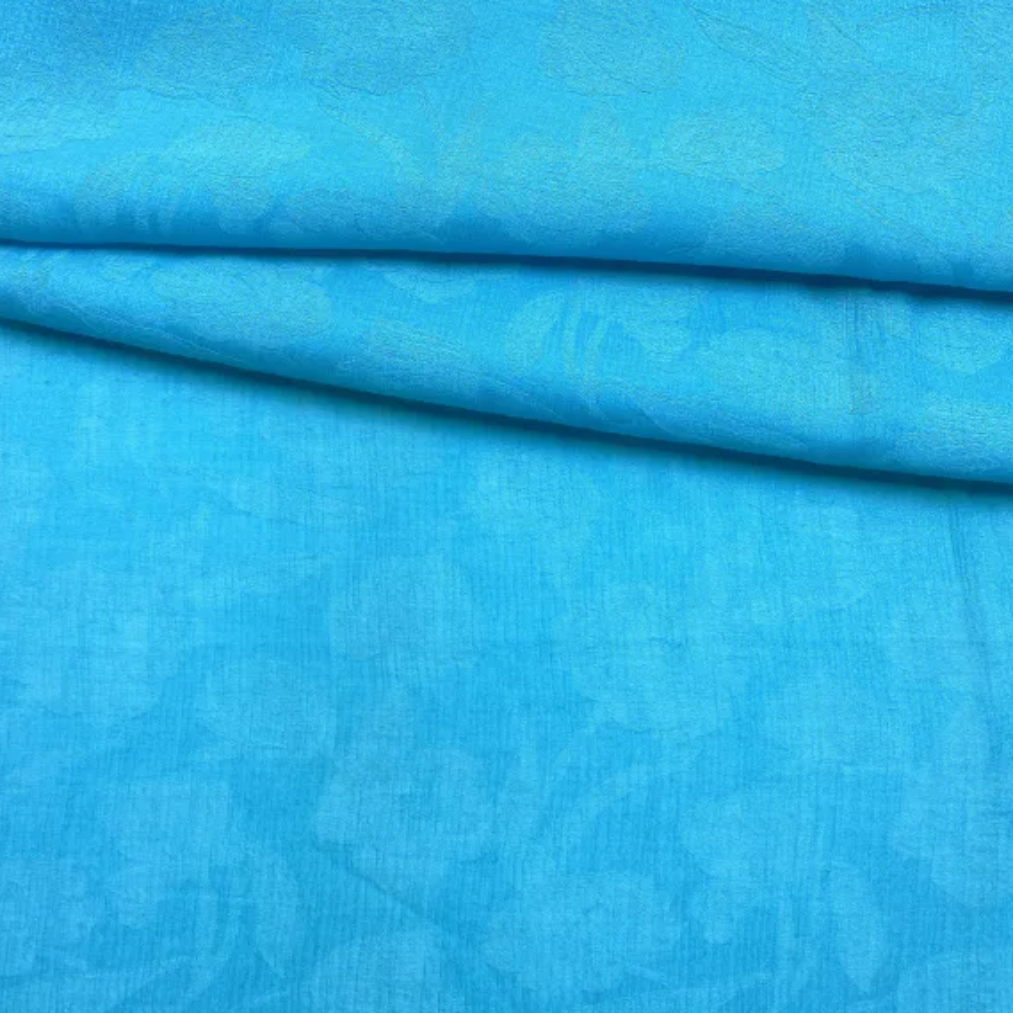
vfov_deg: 52.5
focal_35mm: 31
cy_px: 504
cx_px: 538
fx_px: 1026
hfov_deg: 52.5
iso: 64
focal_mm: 4.25
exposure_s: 1/100
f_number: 1.8
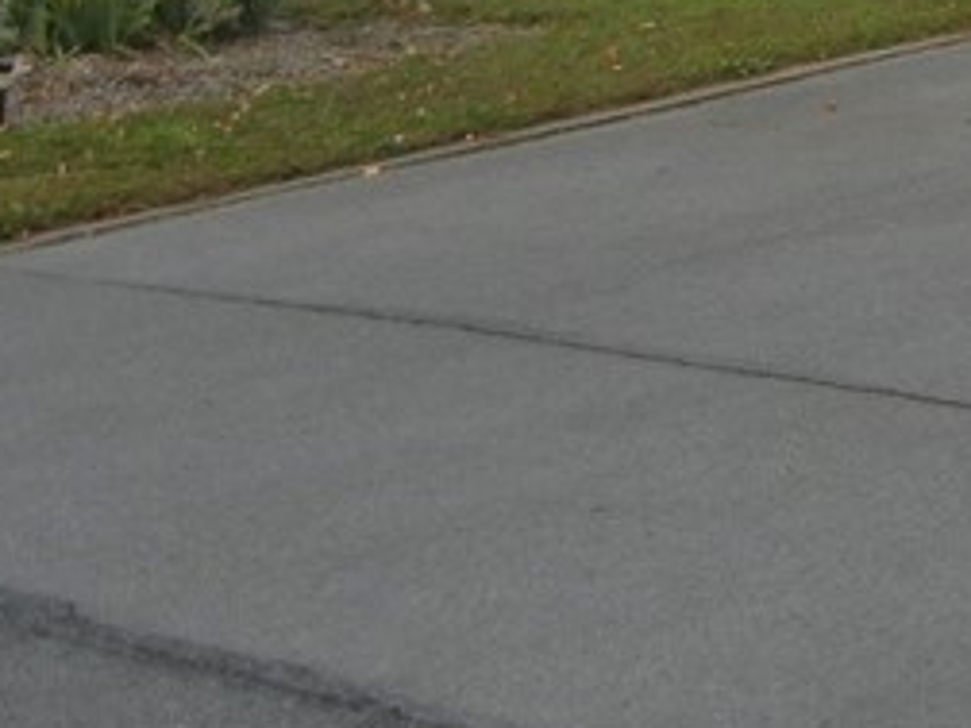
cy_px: -609
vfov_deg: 11.3
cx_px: 1699
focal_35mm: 122
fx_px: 3422
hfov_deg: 14.4
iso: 160
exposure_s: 1/662
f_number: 3.5
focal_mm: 5.4
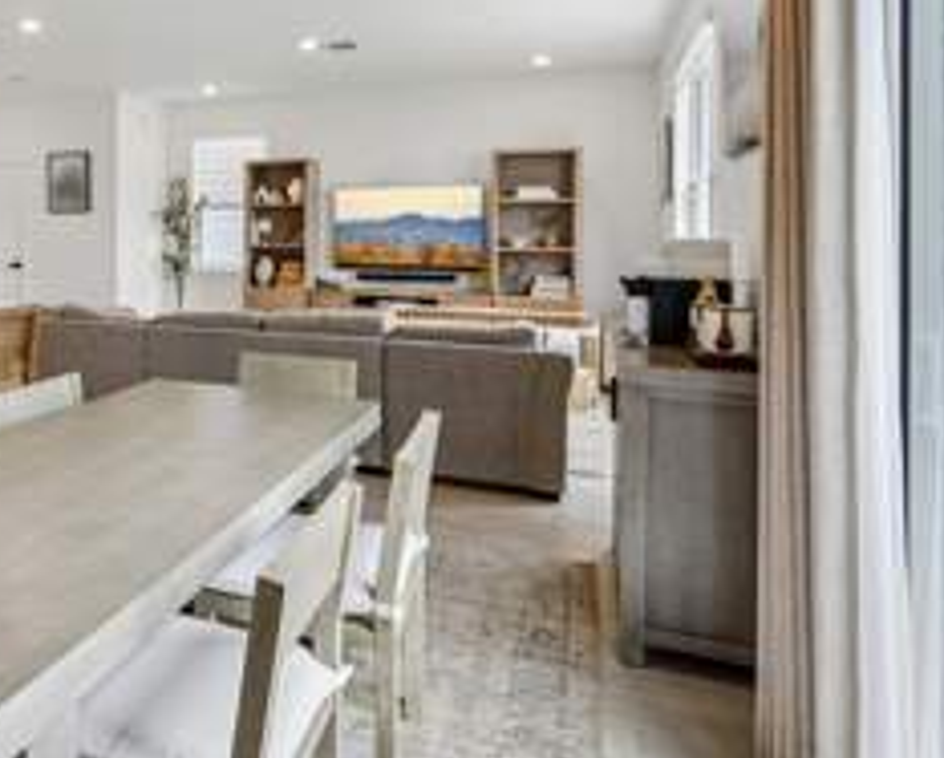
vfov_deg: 52.1
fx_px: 755
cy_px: 241
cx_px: 194
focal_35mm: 27
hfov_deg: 59.2
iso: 200
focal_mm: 14
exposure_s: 1/30
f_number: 9
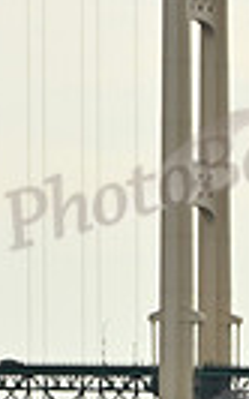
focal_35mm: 891
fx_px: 9685
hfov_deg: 1.5
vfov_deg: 2.4
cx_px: 585
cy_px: 562
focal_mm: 200
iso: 320
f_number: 11
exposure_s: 1/1000
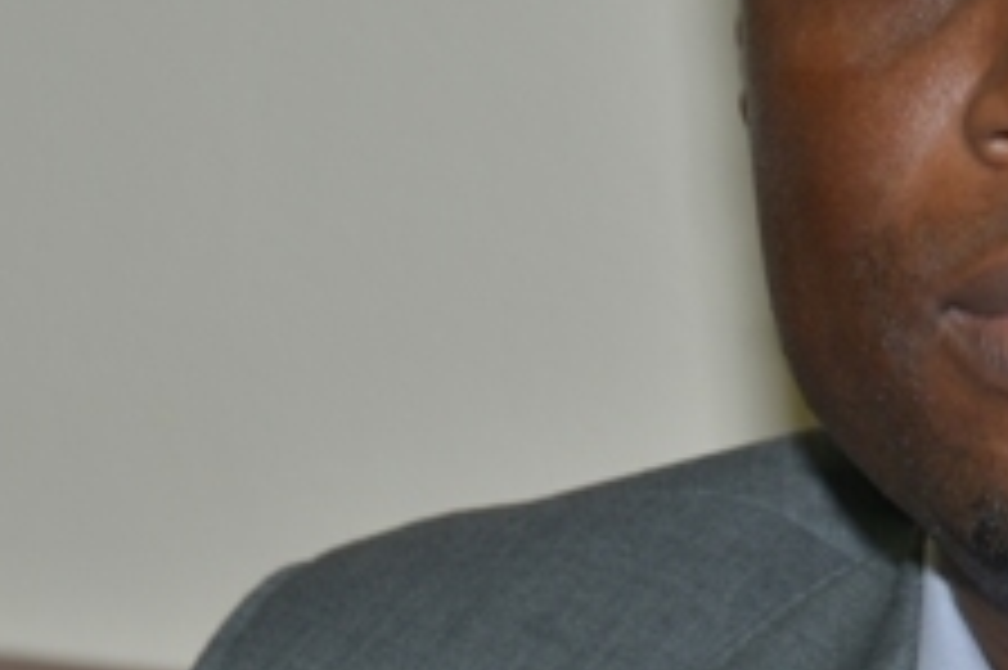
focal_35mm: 286
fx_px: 8002
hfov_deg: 7.2
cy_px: 151
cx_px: 1138
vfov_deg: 4.8
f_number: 5
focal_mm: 100
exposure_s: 1/60
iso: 200
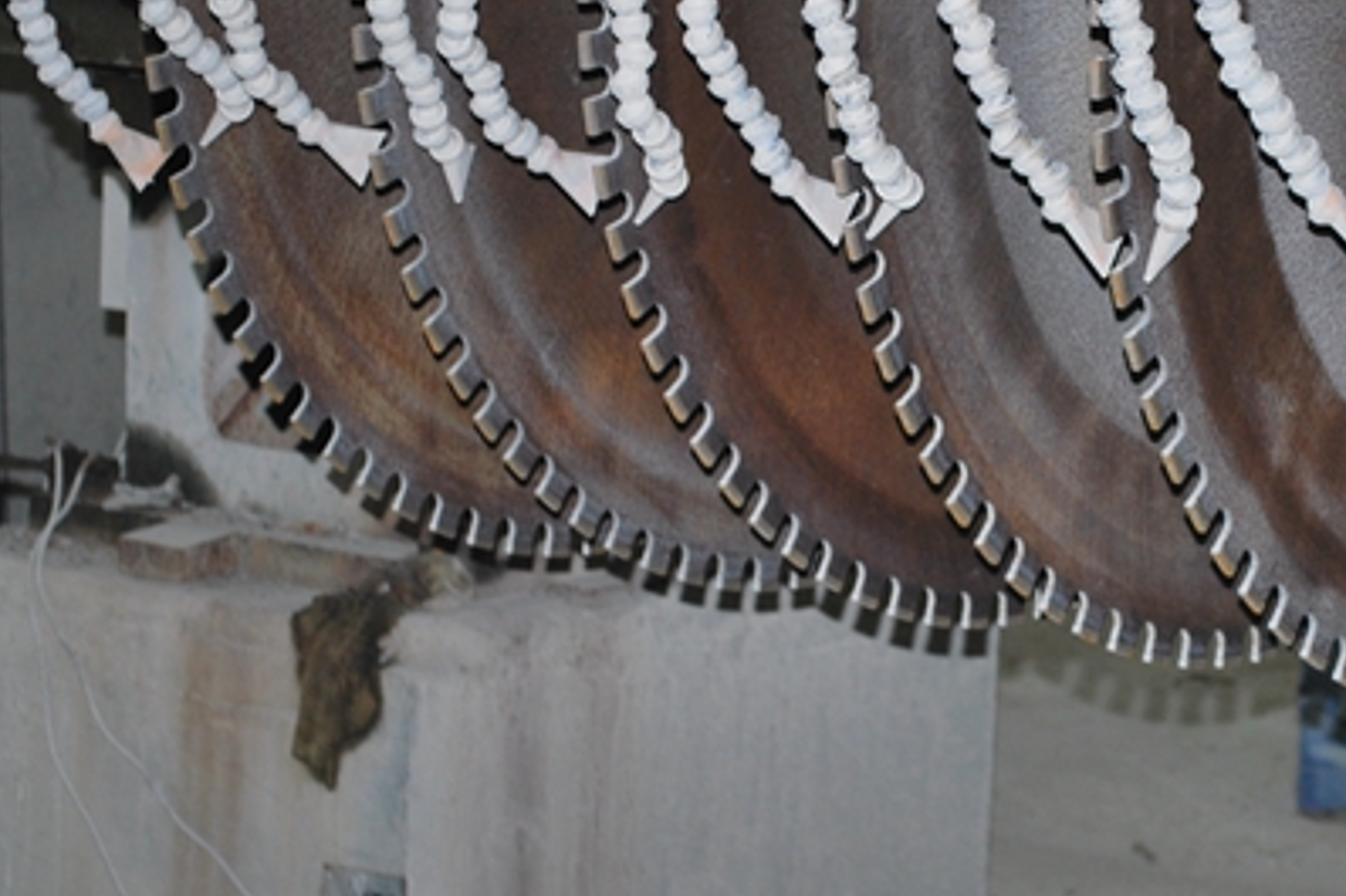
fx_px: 5083
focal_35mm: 136
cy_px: 309
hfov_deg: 15.0
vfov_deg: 10.1
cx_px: 954
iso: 200
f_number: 5.6
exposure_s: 1/60
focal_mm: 48
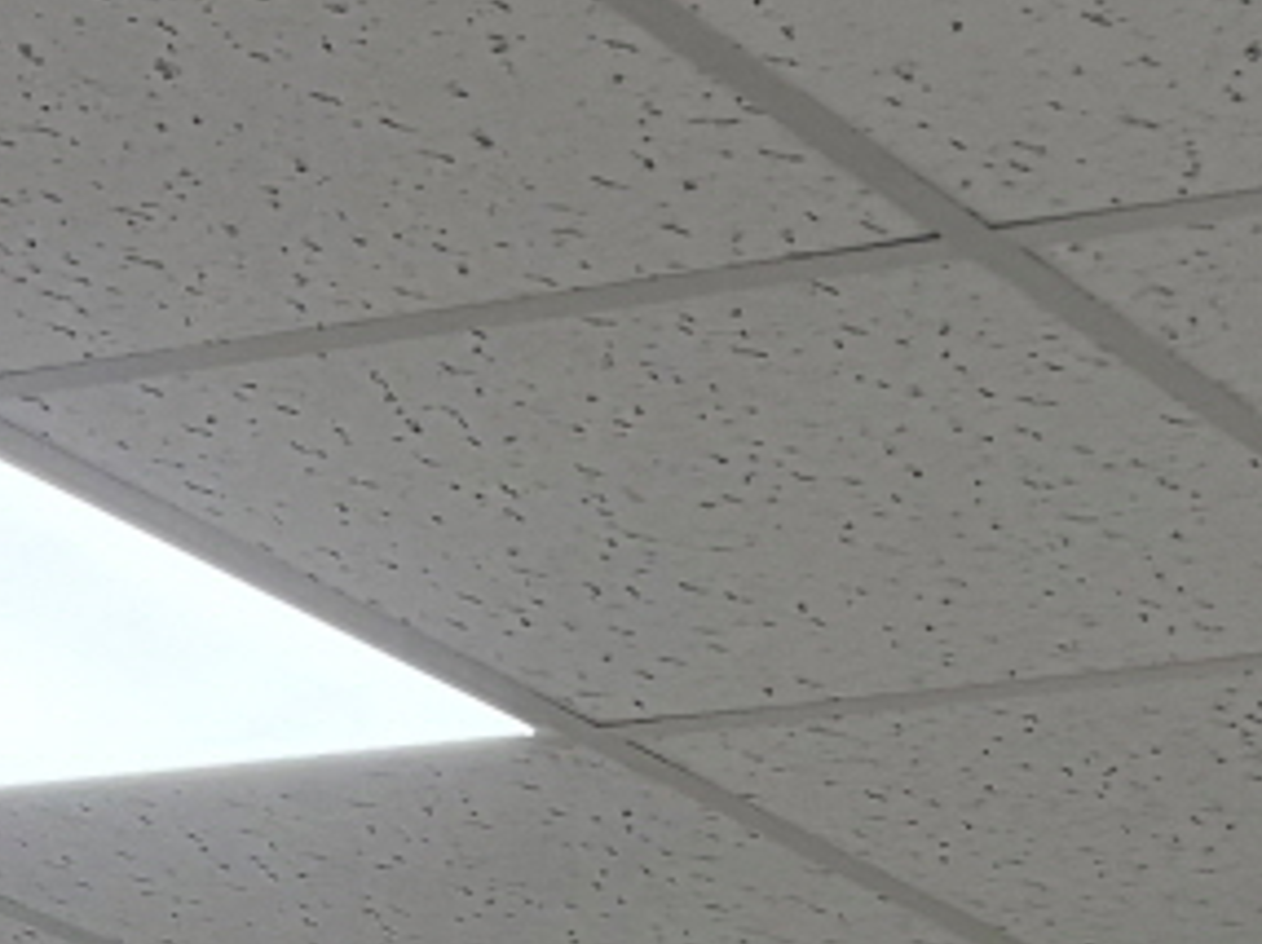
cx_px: 1039
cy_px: 2292
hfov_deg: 11.3
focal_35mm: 174
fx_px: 6338
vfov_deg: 7.9
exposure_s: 1/142
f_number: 1.6
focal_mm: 5.96
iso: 100
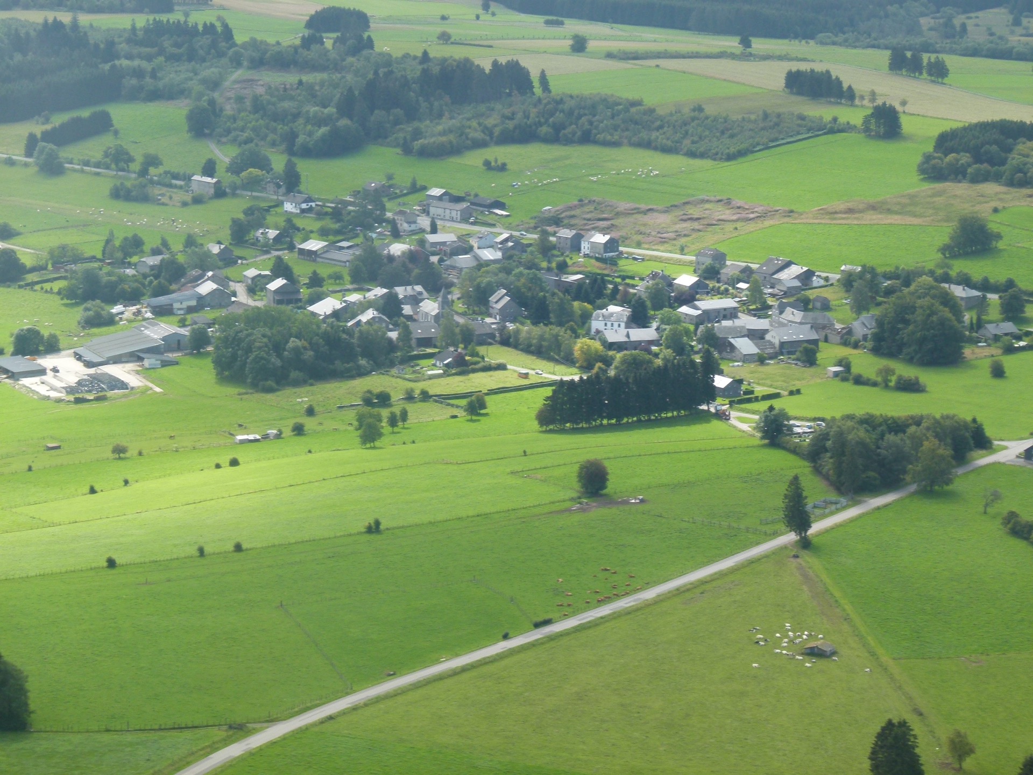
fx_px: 3193
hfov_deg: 18.4
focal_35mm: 107
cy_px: 388
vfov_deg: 13.8
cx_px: 516
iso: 100
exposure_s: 1/320
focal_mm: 19.3
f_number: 4
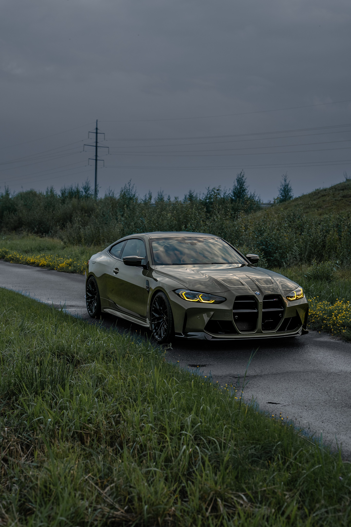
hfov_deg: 24.6
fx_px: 804
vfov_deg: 36.2
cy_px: 264
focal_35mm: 55
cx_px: 176
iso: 250
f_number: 4
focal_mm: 55
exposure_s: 1/400
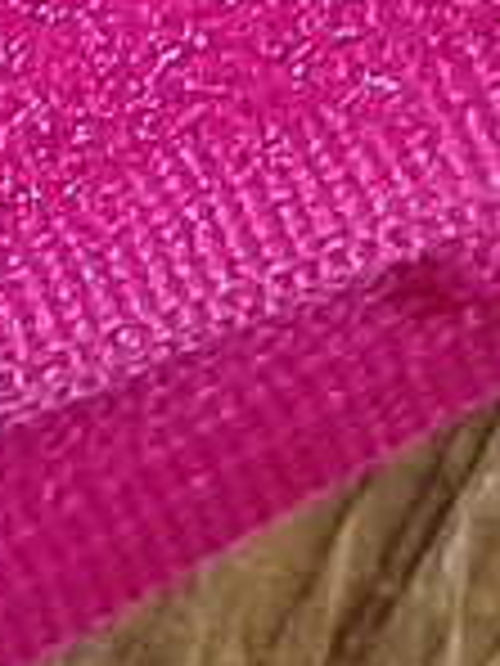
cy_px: -565
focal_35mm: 311
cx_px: -38
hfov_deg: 4.8
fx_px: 5990
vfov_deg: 6.2
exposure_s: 1/50
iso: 1550
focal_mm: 5.52
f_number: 1.9
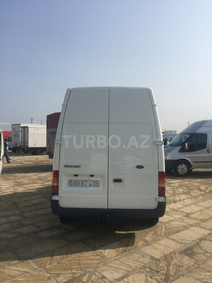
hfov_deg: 48.2
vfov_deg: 61.7
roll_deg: -0.9
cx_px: 106
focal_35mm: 29
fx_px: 237
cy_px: 142
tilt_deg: -0.9
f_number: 2.2
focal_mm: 4.15
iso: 32
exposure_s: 1/3597
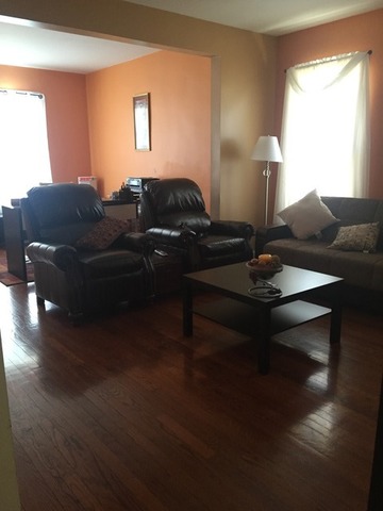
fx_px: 428
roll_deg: +0.3
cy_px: 256
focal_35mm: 29
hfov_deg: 48.2
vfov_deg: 61.7
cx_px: 192
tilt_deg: -13.8
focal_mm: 4.15
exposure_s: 1/30
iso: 125
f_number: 2.2
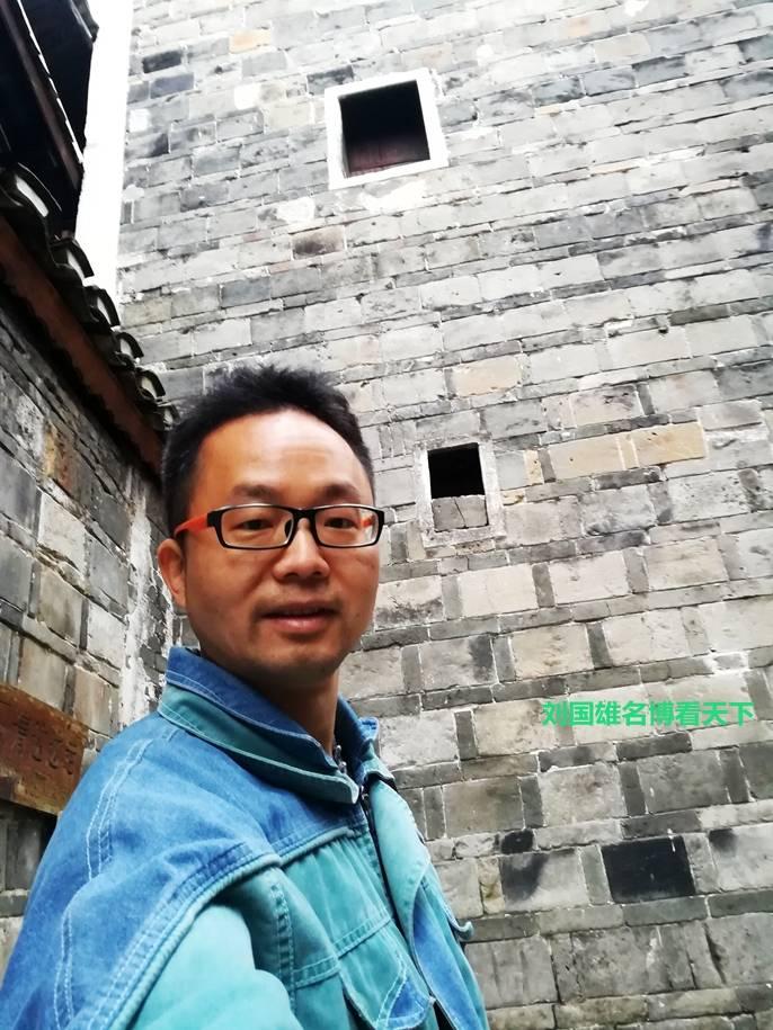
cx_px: 386
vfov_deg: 67.3
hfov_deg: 53.1
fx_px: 774
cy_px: 515
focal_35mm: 26
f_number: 2.2
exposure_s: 1/33.3
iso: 400
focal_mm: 3.83
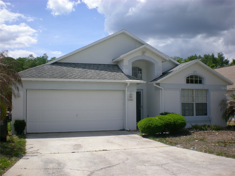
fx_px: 258
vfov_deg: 37.7
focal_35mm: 38
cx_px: 118
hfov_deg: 49.0
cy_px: 88
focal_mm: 6.3
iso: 50
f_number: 4.6
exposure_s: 1/503
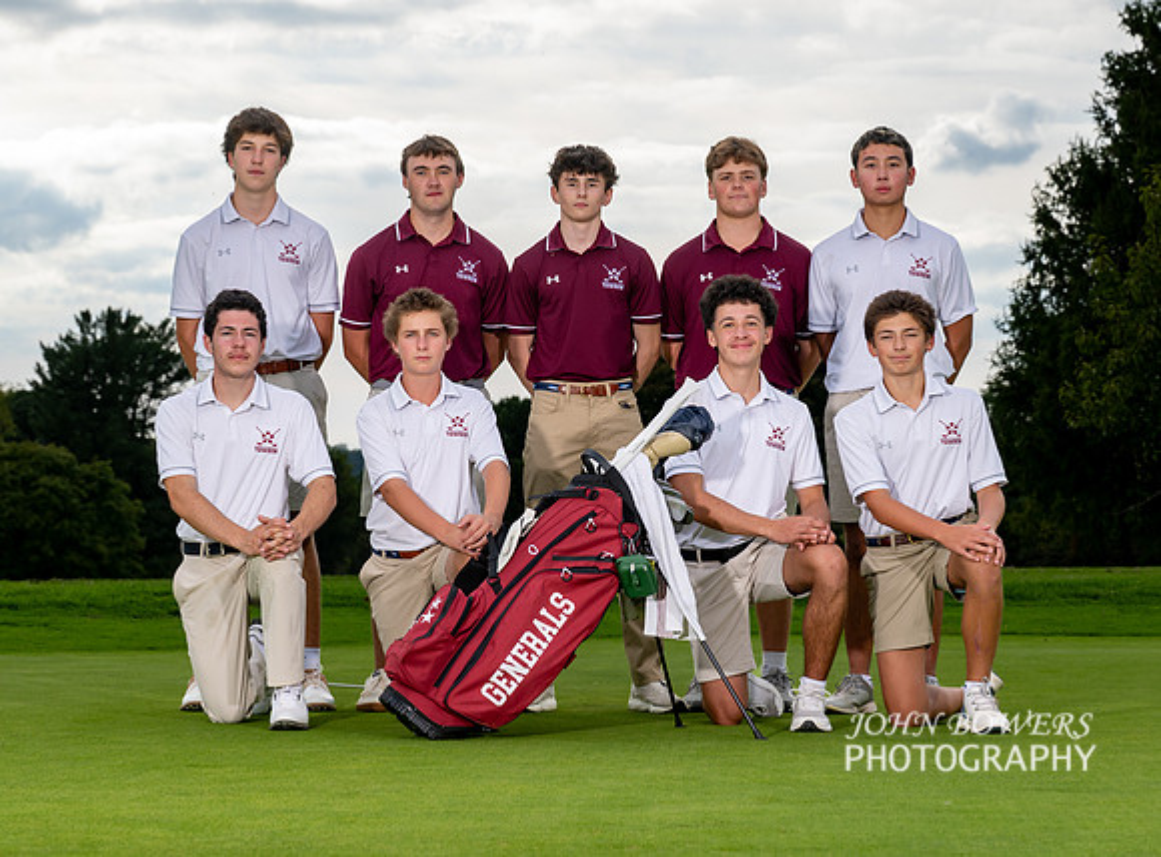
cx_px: 616
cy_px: 377
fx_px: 3648
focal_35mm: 109
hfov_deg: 18.1
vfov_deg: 13.4
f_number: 6.3
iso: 100
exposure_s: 1/320
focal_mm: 70
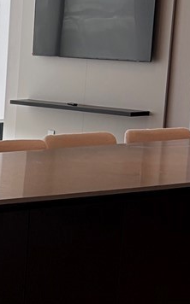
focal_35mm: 124
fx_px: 1029
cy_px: 257
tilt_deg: -13.2
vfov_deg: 16.7
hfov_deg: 9.6
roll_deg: -0.1
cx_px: -236
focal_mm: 5.96
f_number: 1.6
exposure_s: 1/120
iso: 40
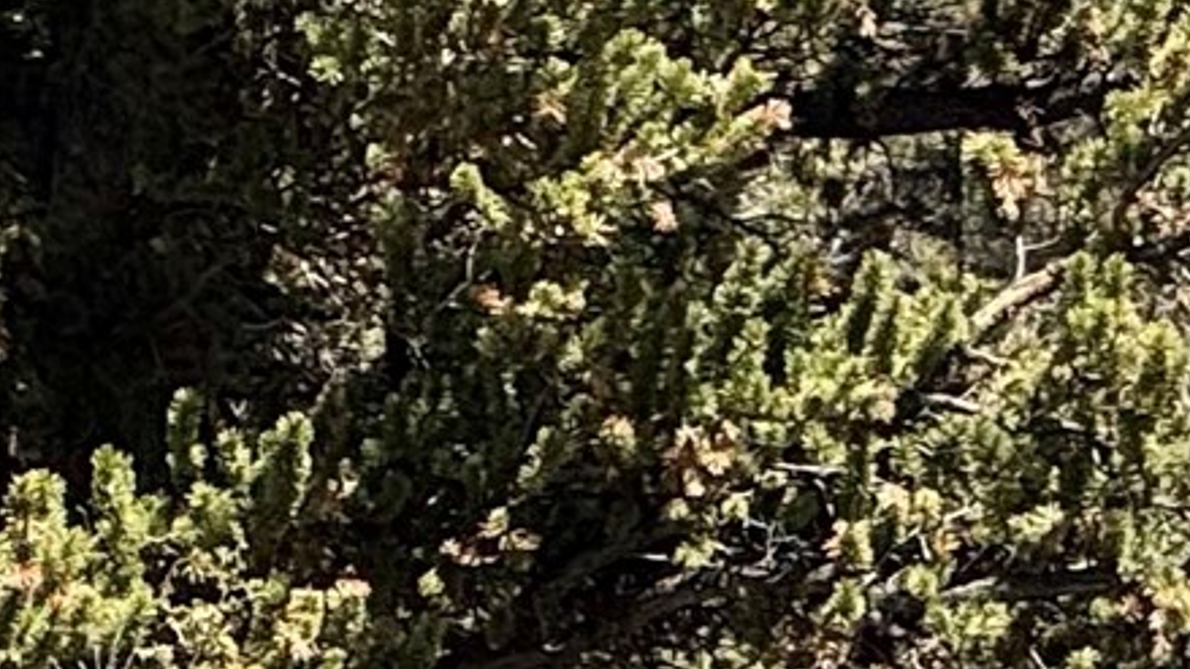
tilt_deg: -1.1
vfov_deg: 3.9
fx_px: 9656
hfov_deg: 6.9
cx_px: 2163
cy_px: -477
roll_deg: +1.4
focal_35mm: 306
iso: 25
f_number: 2.8
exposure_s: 1/1119
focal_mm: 9
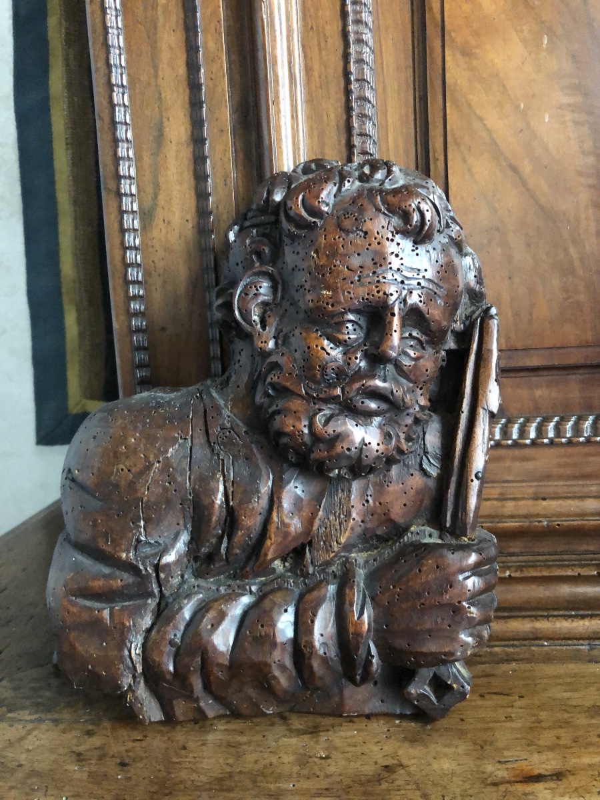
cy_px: 400
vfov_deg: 63.4
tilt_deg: -5.8
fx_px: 647
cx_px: 300
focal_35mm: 28
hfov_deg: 49.7
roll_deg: +4.0
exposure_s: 1/24
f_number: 1.8
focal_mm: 4
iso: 640
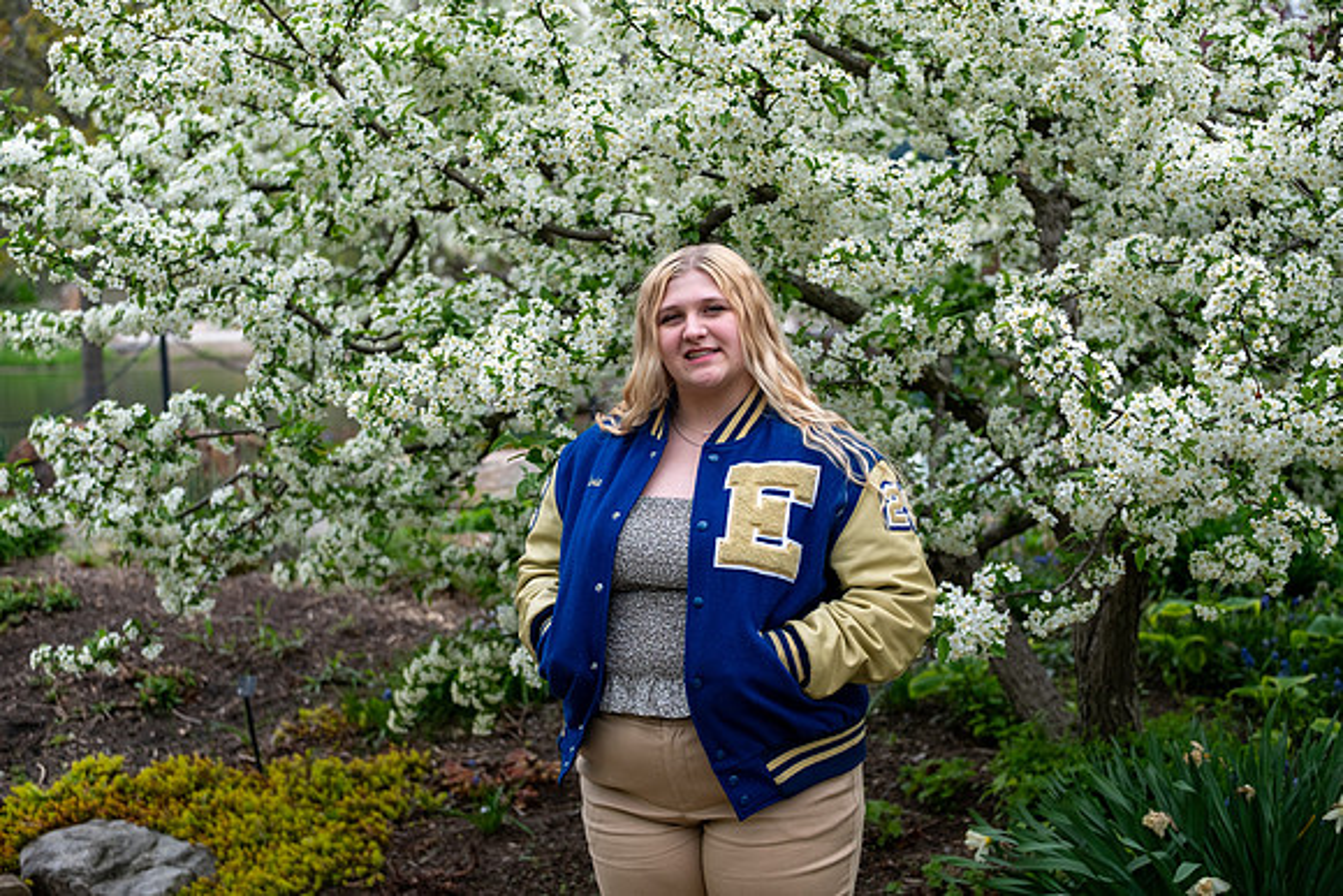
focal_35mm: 75
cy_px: 448
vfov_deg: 18.2
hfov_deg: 27.0
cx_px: 672
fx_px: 2798
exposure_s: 1/500
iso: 250
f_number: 2.8
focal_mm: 50
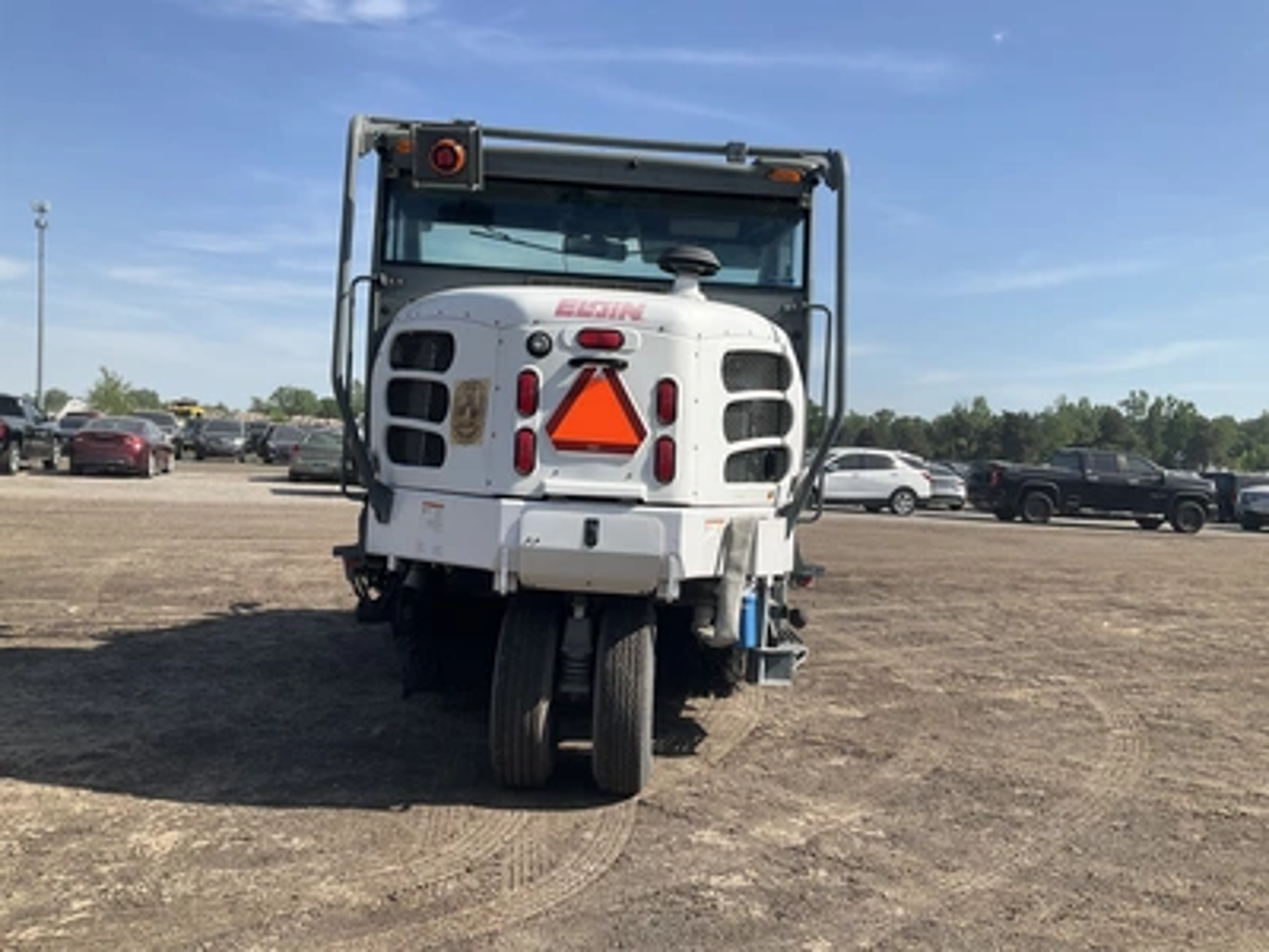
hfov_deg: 61.7
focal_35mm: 29
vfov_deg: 48.2
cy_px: 476
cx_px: 634
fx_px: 1063
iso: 25
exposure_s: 1/1786
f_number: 1.8
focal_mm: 3
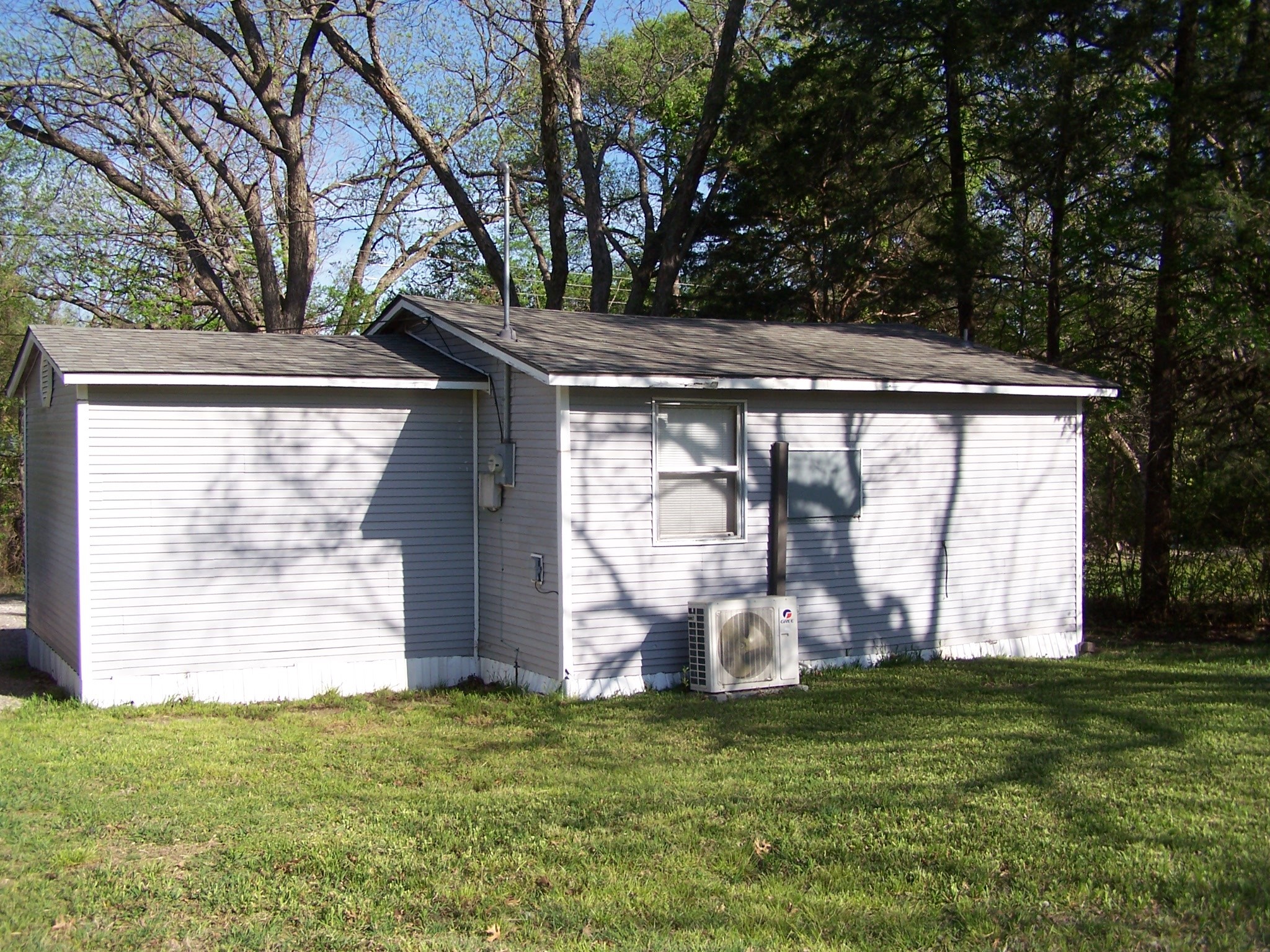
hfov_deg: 49.0
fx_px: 1394
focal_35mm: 38
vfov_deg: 37.7
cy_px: 476
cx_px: 635
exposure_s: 1/640
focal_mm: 6.3
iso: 80
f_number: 4
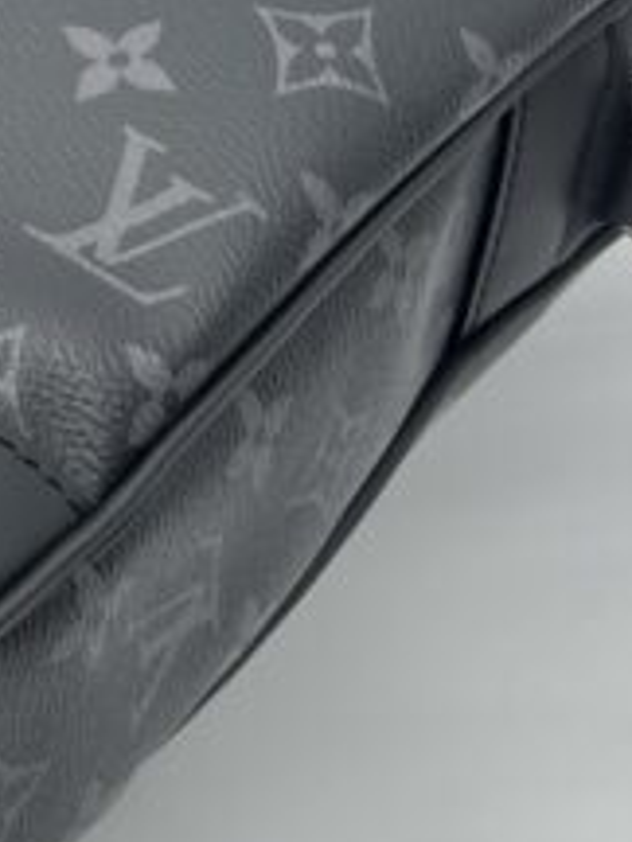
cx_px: -339
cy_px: 339
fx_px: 2994
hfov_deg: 11.5
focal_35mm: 123
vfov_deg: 16.0
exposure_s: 1/100
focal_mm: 5.7
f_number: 1.5
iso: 50
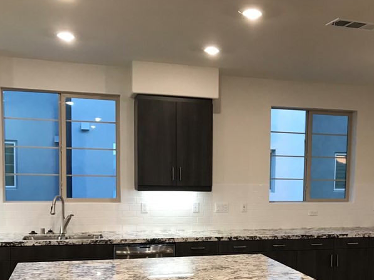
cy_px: 216
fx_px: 519
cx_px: 263
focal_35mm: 48
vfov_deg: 29.7
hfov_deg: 39.0
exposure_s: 1/30
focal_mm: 3.99
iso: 40
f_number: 1.8
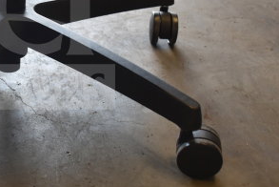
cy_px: 34
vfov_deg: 17.4
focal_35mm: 78
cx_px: 8
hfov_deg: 24.9
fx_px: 605
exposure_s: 1/40
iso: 640
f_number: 4
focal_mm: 25
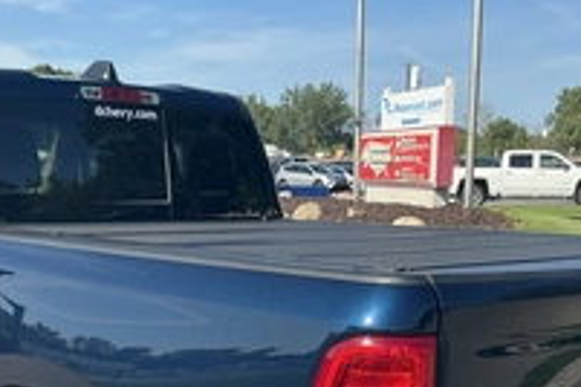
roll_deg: +0.6
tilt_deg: -14.5
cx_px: 228
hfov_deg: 34.4
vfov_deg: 22.3
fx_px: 936
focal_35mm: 58
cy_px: 404
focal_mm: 3
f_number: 1.8
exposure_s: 1/1121
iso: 25
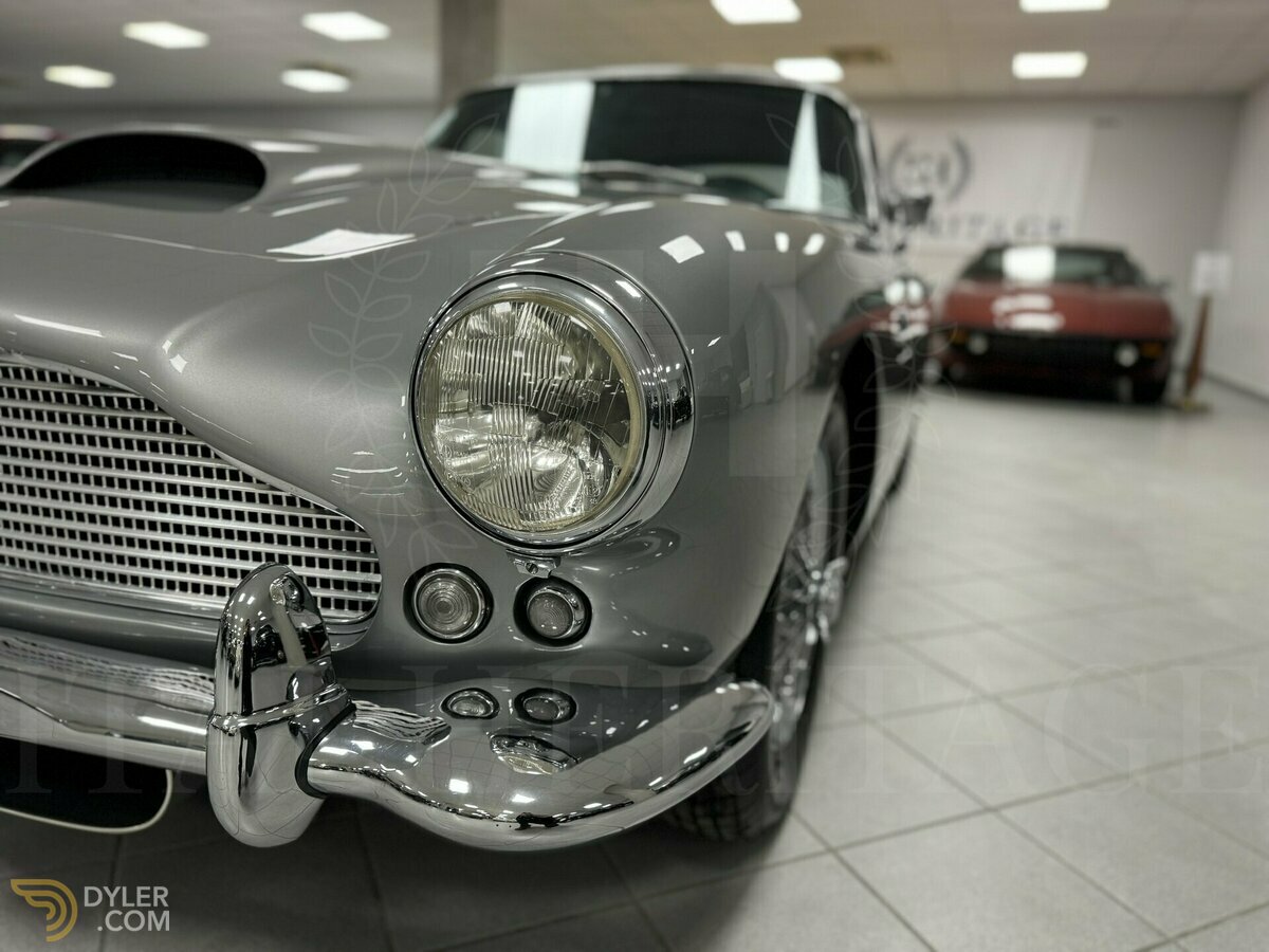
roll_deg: -3.5
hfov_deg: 71.6
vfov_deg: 56.8
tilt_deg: -12.7
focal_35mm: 24
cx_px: 634
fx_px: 880
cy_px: 476
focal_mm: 6.76
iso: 125
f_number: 1.78
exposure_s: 1/50
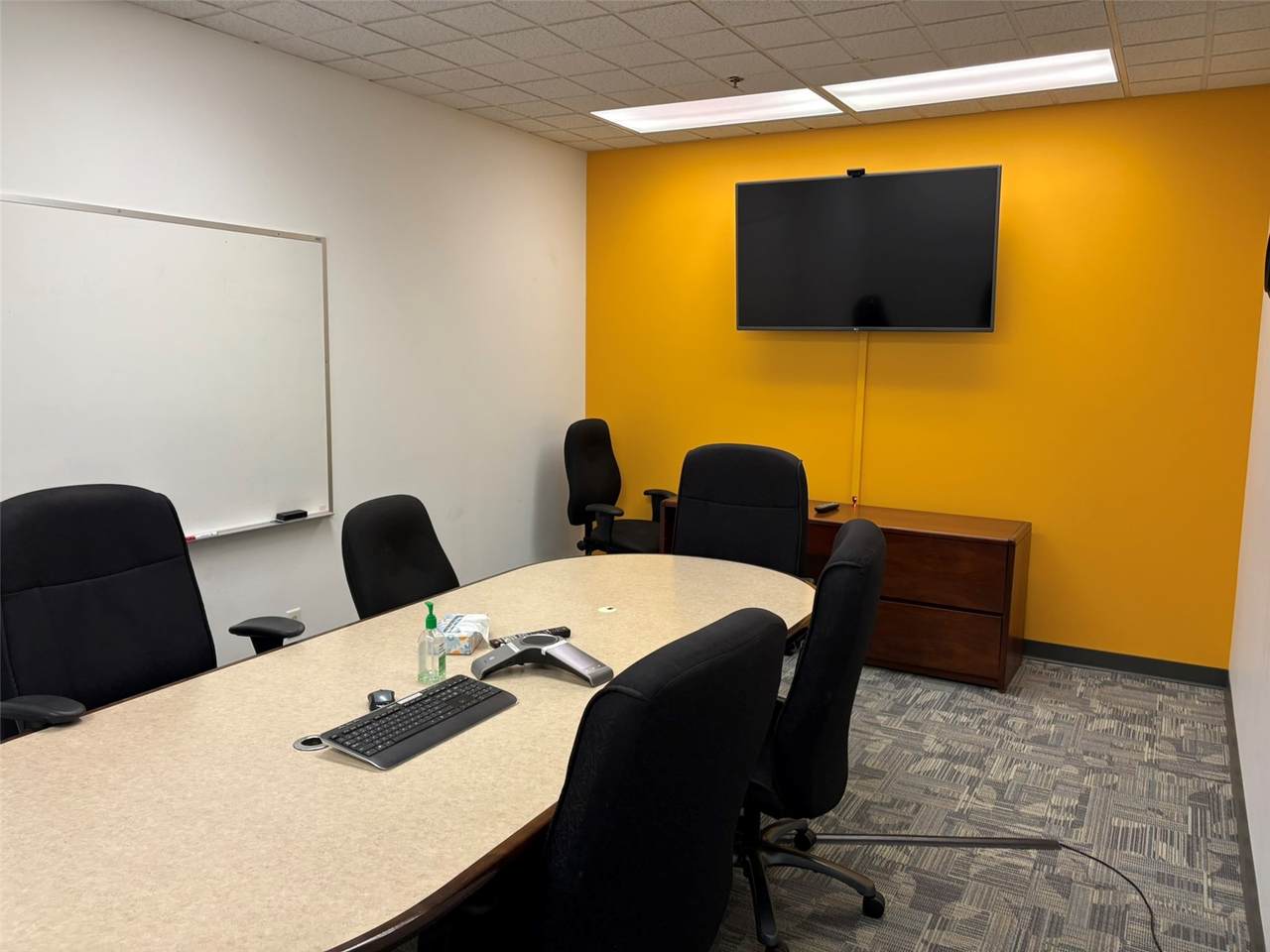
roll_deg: -1.3
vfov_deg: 53.1
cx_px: 635
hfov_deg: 67.3
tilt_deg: -5.0
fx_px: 954
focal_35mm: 26
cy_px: 476
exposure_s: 1/60
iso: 125
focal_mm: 5.96
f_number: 1.6
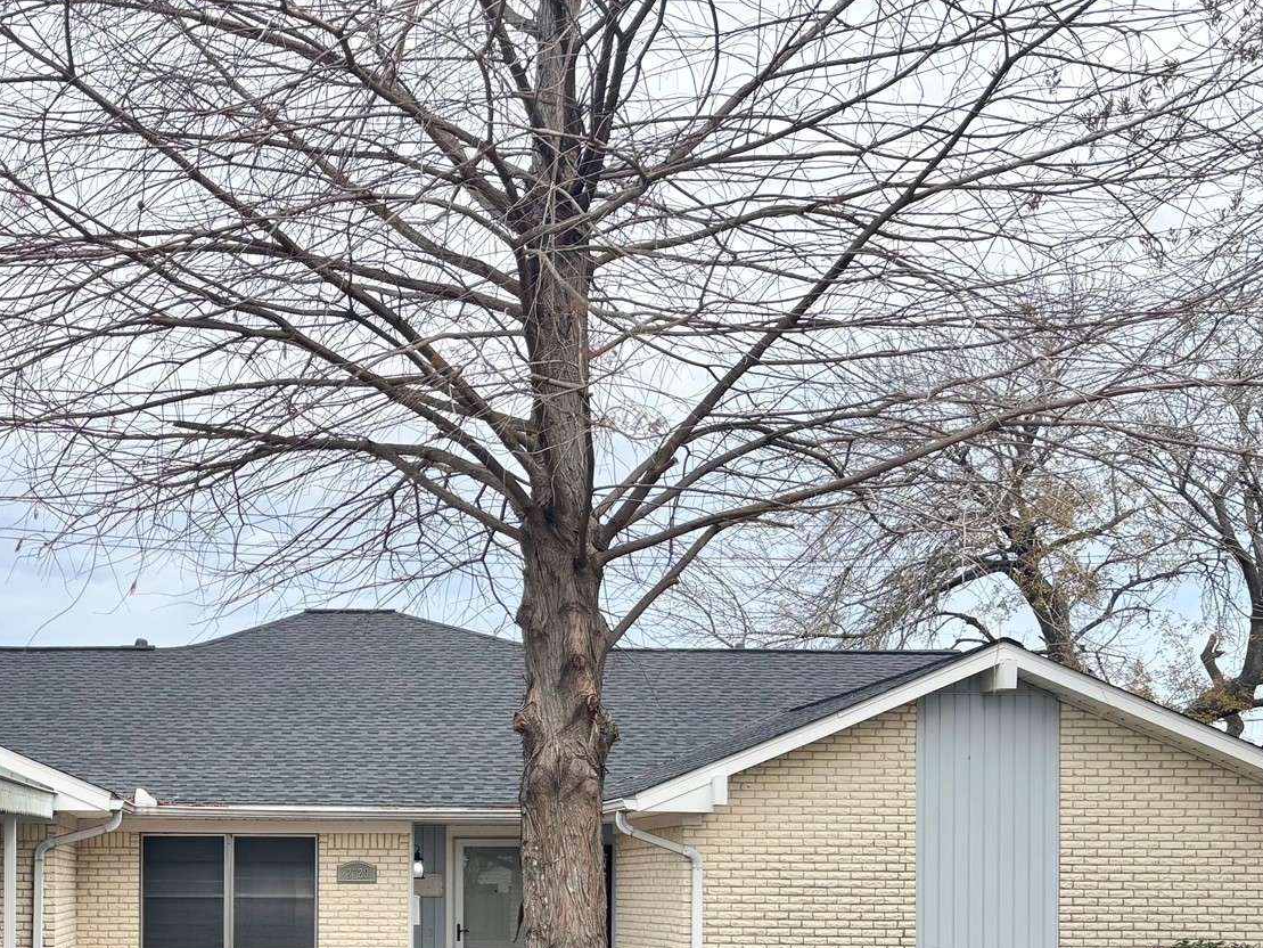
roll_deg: -0.4
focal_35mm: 48
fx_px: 1752
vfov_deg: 28.9
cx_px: 214
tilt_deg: +1.2
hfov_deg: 37.9
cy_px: 871
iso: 50
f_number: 1.6
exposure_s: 1/1984
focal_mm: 5.96
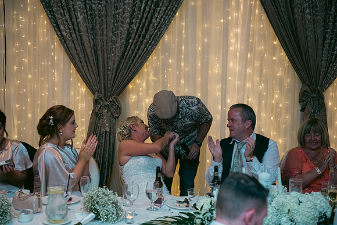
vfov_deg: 24.6
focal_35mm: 55
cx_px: 168
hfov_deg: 36.2
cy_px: 112
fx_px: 515
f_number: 3.5
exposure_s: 1/160
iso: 800
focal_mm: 55
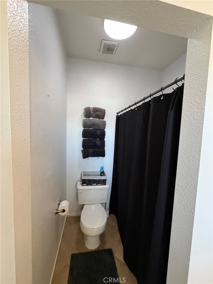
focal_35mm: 14
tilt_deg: -5.4
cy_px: 142
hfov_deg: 85.7
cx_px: 106
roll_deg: -2.5
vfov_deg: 102.1
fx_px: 115
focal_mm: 2.22
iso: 800
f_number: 2.2
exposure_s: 1/60
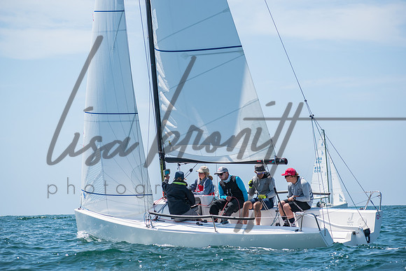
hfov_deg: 13.4
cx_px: 203
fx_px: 1726
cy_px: 136
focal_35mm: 153
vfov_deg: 9.0
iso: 200
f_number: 6.3
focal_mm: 102
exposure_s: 1/800
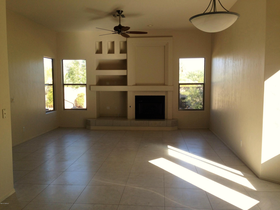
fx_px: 267
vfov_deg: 42.9
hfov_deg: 55.4
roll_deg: -1.1
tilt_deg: -3.9
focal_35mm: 33
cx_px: 140
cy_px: 105
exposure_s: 1/122
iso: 50
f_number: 2.4
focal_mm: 4.12
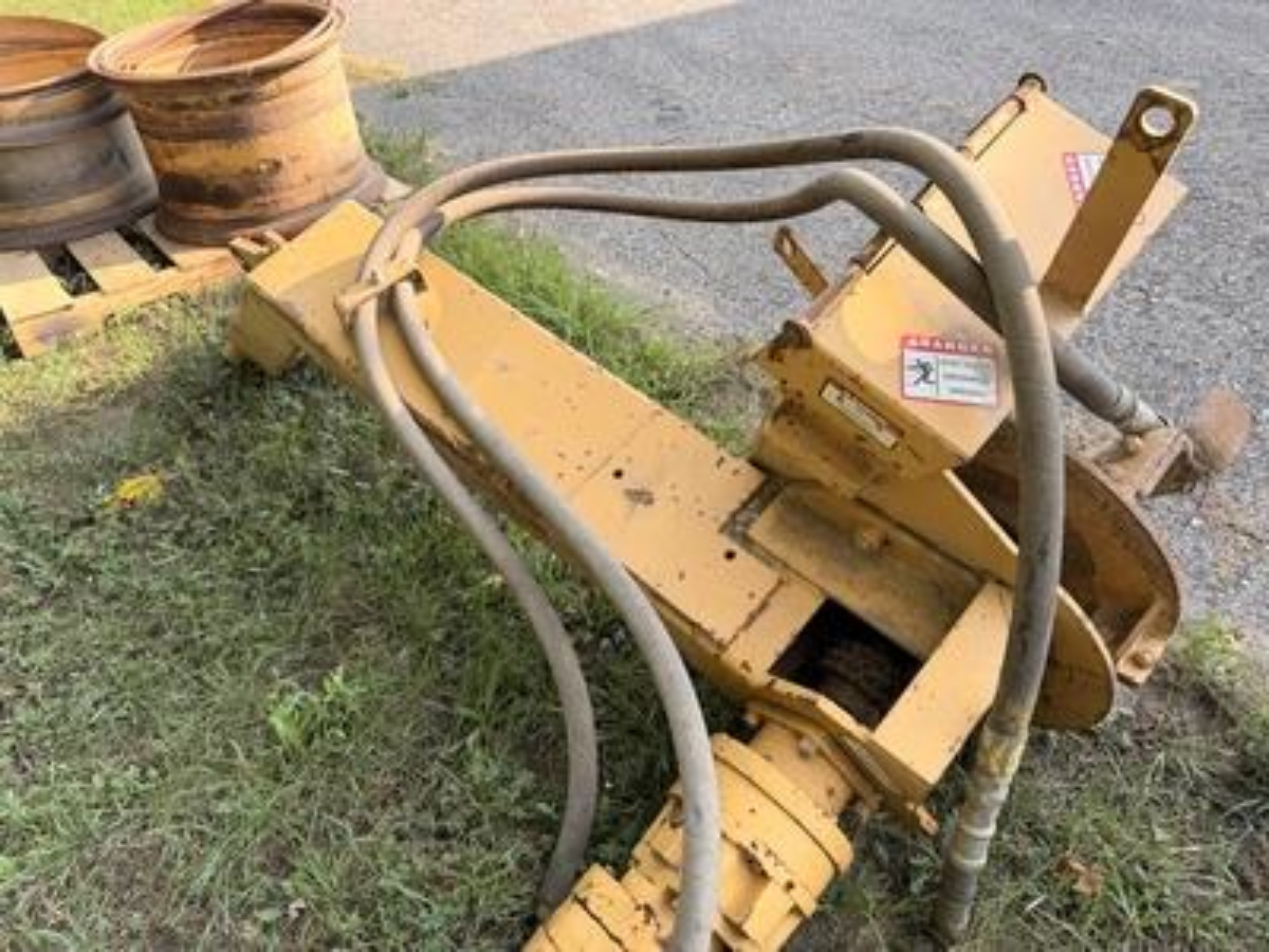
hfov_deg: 71.6
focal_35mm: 24
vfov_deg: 56.8
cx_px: 634
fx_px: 880
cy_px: 476
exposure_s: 1/488
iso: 80
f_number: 1.78
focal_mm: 6.76
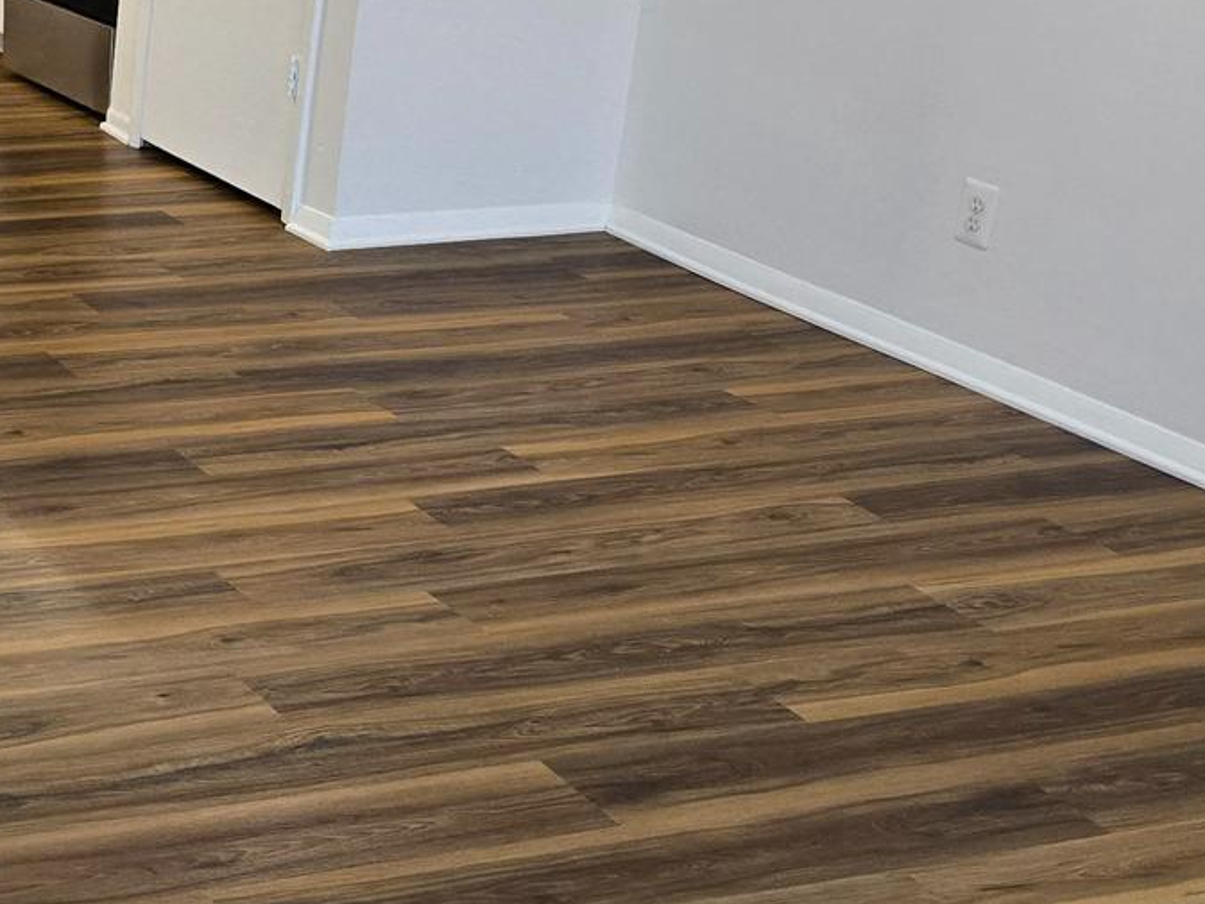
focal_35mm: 70
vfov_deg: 21.0
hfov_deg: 26.1
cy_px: 363
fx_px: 2437
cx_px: -45
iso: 500
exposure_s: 1/120
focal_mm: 5.4
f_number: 1.8
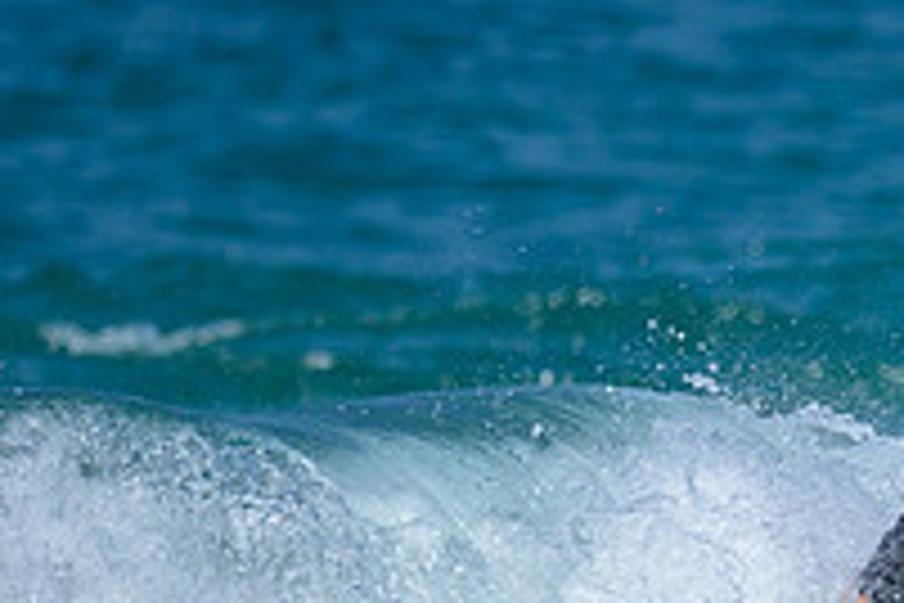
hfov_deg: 0.7
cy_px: 508
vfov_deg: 0.4
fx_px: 78943
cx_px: 896
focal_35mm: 3144
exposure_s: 1/2500
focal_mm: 800
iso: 220
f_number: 6.3
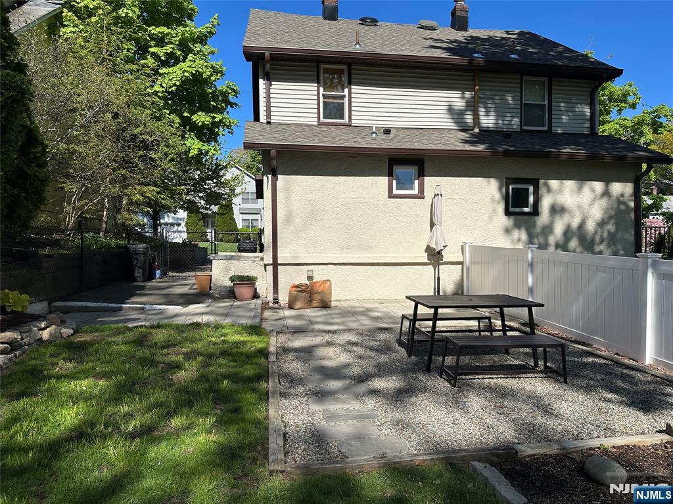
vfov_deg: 56.8
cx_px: 336
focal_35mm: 24
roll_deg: +0.6
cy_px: 252
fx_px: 467
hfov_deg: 71.6
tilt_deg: -1.2
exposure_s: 1/5848
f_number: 1.78
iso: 80
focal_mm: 6.86
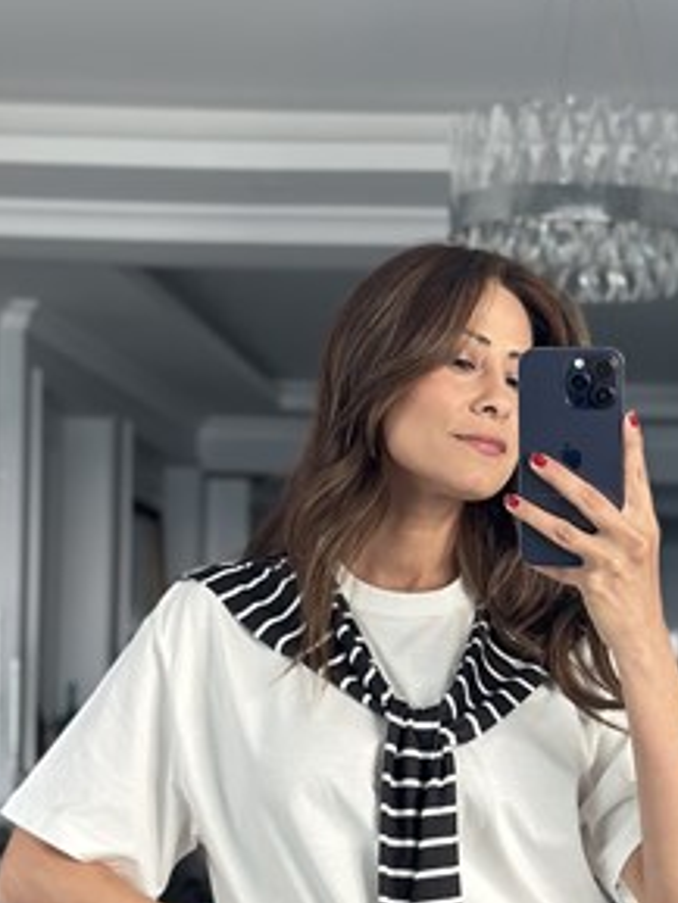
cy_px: 719
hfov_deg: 17.5
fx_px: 2192
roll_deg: -1.8
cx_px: 462
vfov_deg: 23.0
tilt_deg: -15.9
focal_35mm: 84
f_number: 1.78
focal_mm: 6.86
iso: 125
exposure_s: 1/103
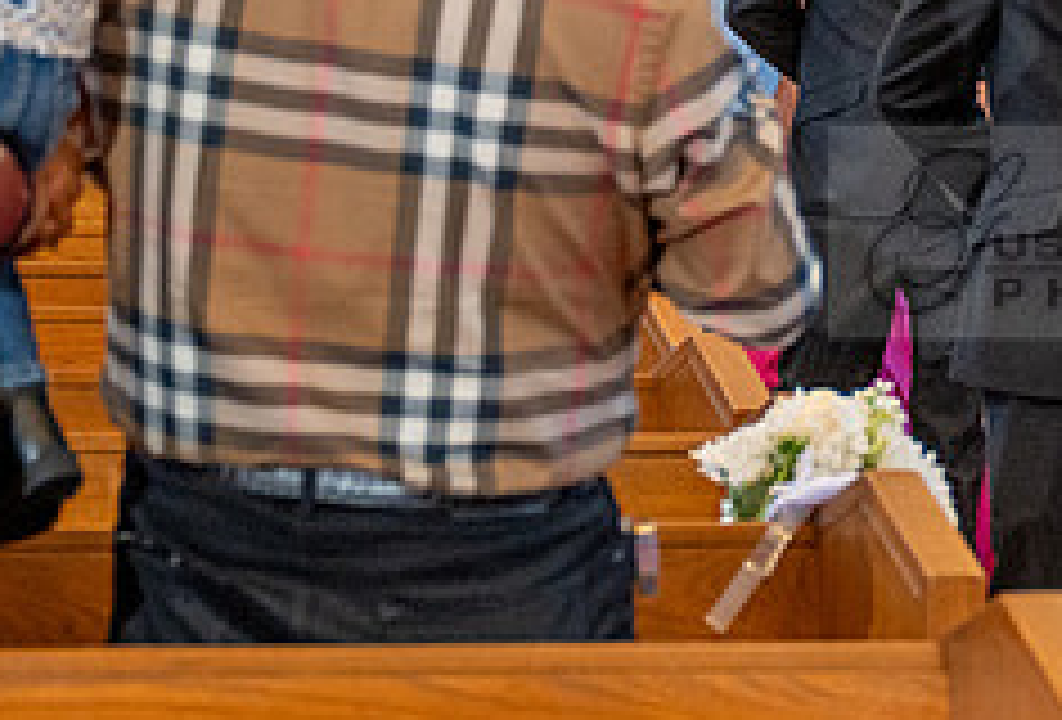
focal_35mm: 217
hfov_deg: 9.2
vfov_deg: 6.4
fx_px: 6435
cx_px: 1494
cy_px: 72
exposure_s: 1/200
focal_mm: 53
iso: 1000
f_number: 3.2
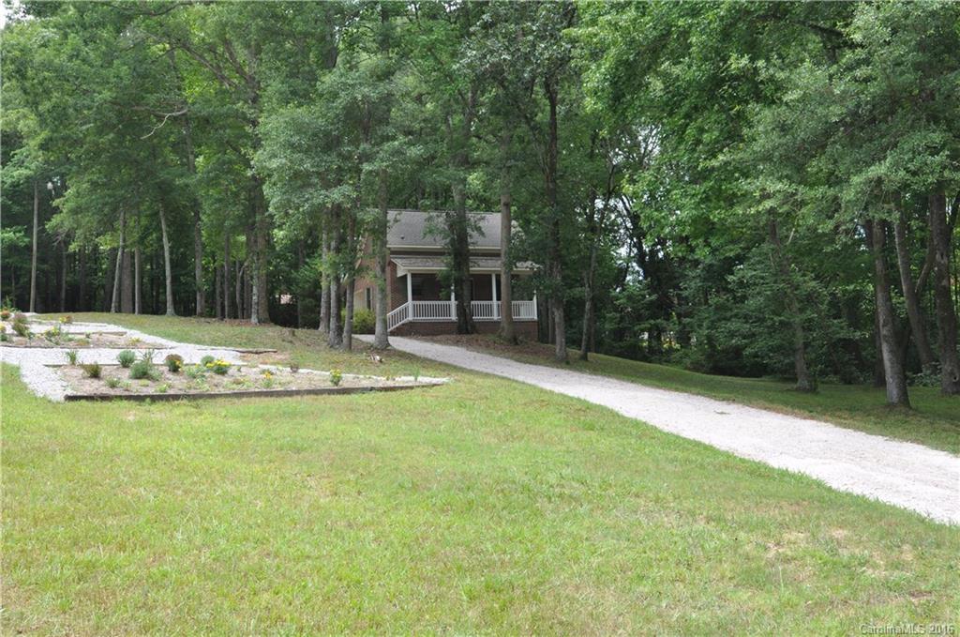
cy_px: 318
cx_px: 480
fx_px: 958
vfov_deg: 36.7
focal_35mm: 36
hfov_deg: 53.2
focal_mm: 24
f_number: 9
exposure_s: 1/200
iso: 400
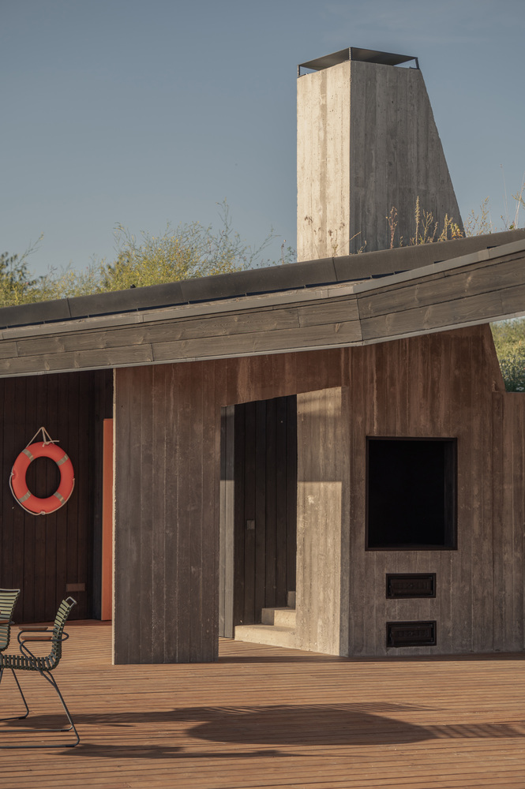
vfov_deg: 28.9
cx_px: 262
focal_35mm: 70
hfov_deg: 19.4
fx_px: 1534
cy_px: 394
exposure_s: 1/1000
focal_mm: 70
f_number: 3.5
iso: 100
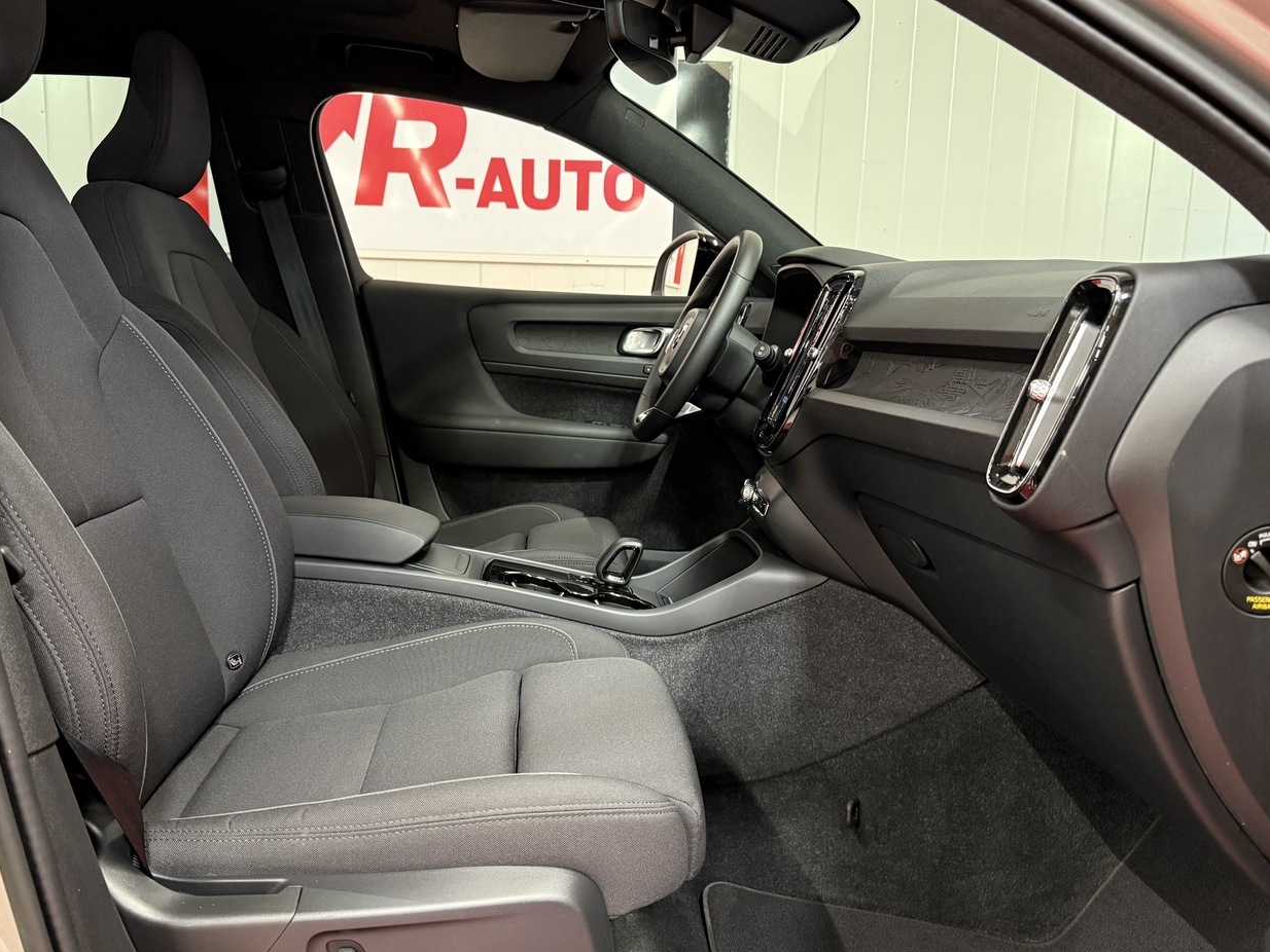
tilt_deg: -10.7
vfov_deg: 49.7
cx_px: 574
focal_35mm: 28
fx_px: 1027
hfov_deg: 63.3
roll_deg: -1.9
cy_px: 522
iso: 500
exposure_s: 1/50
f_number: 1.78
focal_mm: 6.76
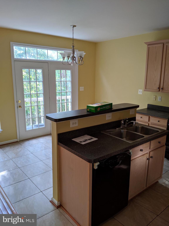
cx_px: 84
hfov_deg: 51.4
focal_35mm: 27
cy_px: 113
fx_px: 176
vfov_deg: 65.3
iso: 64
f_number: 1.8
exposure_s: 1/59.9
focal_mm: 4.44
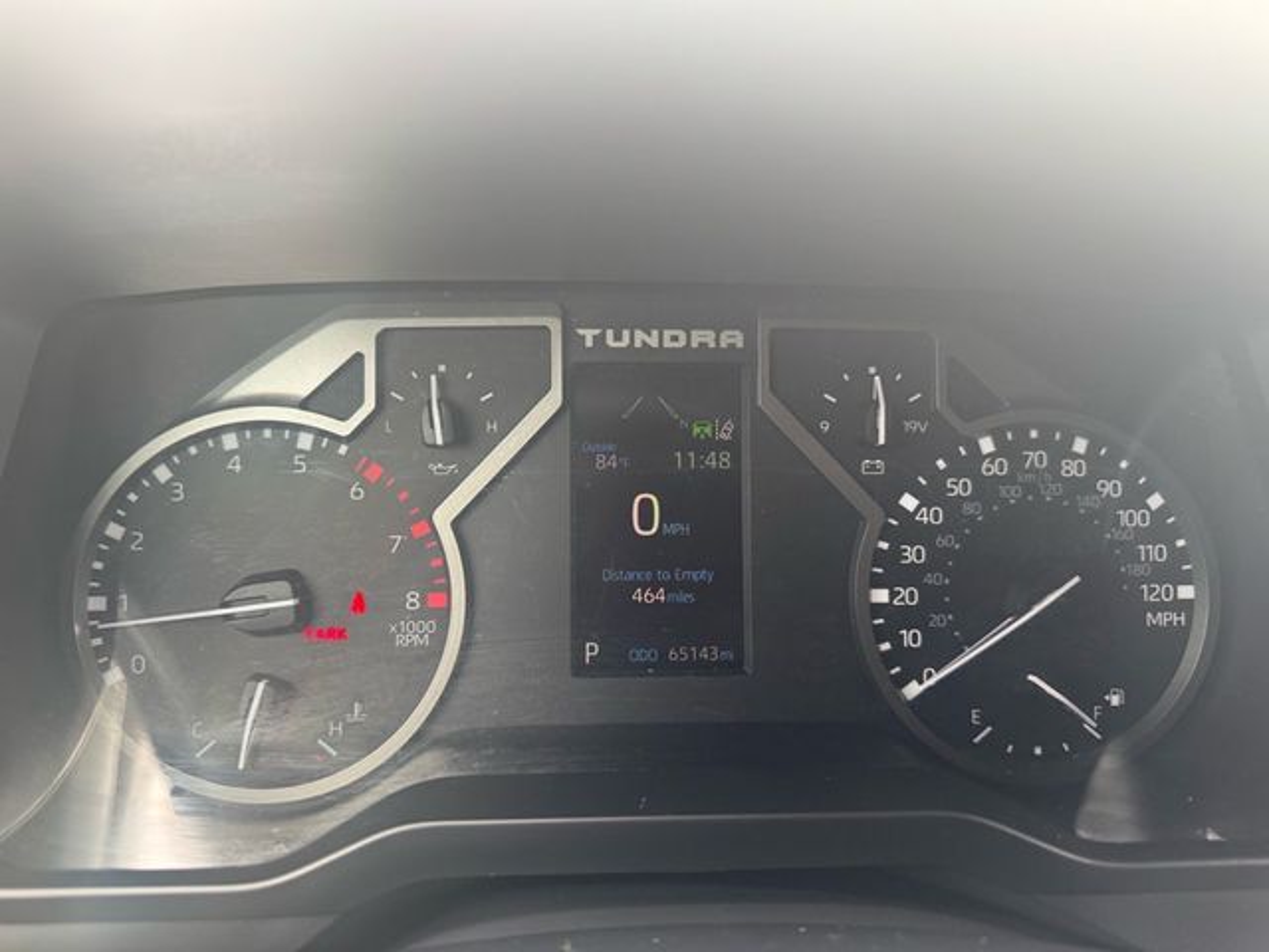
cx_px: 634
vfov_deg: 56.8
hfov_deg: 71.6
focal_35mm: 24
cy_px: 476
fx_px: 880
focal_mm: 6.76
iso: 200
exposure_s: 1/121
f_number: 1.78
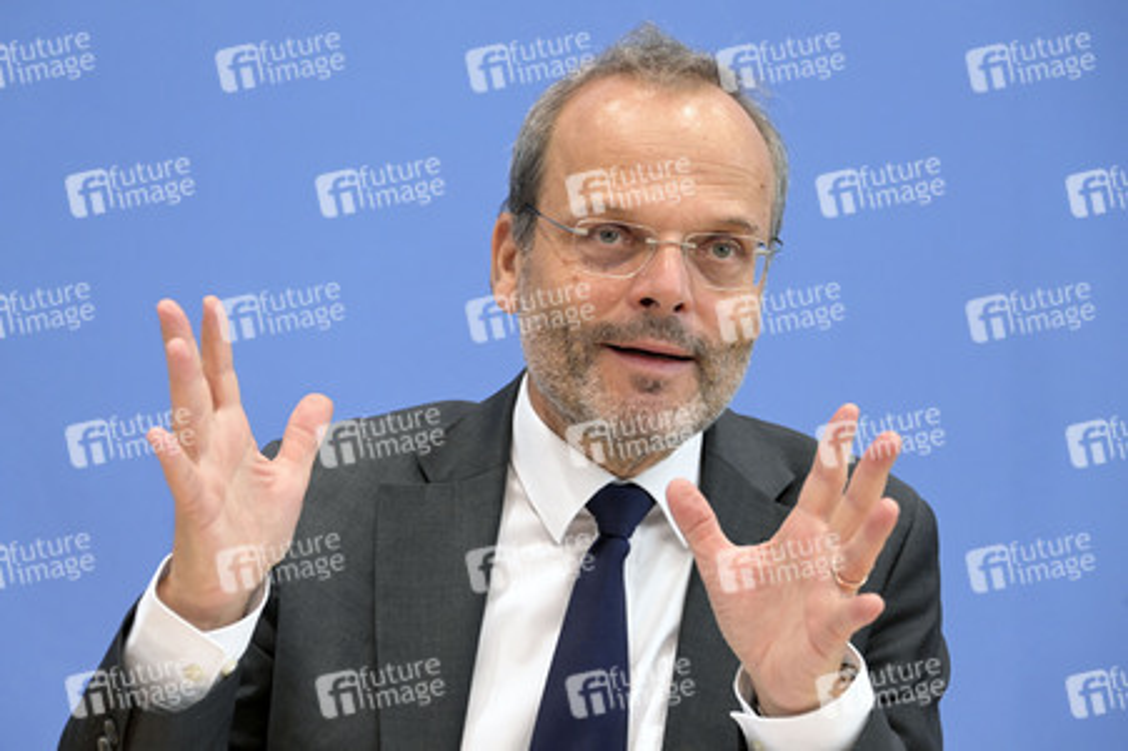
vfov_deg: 11.2
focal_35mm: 122
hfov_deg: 16.8
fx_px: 3820
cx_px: 564
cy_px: 376
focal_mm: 122
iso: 5000
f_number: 5.6
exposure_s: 1/500
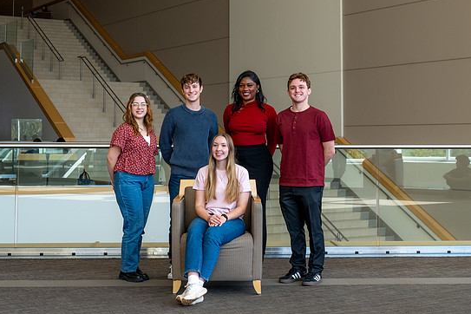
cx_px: 218
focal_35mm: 64
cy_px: 73
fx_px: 837
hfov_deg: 31.4
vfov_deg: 21.0
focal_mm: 39
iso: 320
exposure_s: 1/200
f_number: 5.6
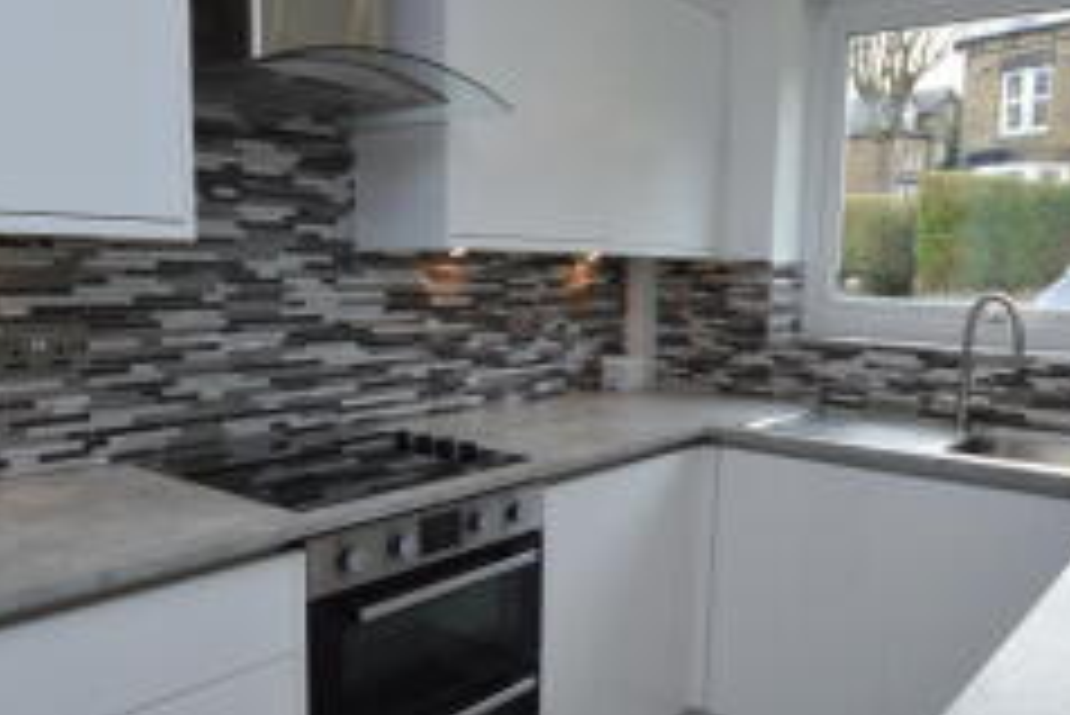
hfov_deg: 61.9
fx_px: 892
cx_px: 548
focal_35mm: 30
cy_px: 384
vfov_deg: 43.6
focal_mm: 10
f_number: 5.6
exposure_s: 1/60
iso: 110
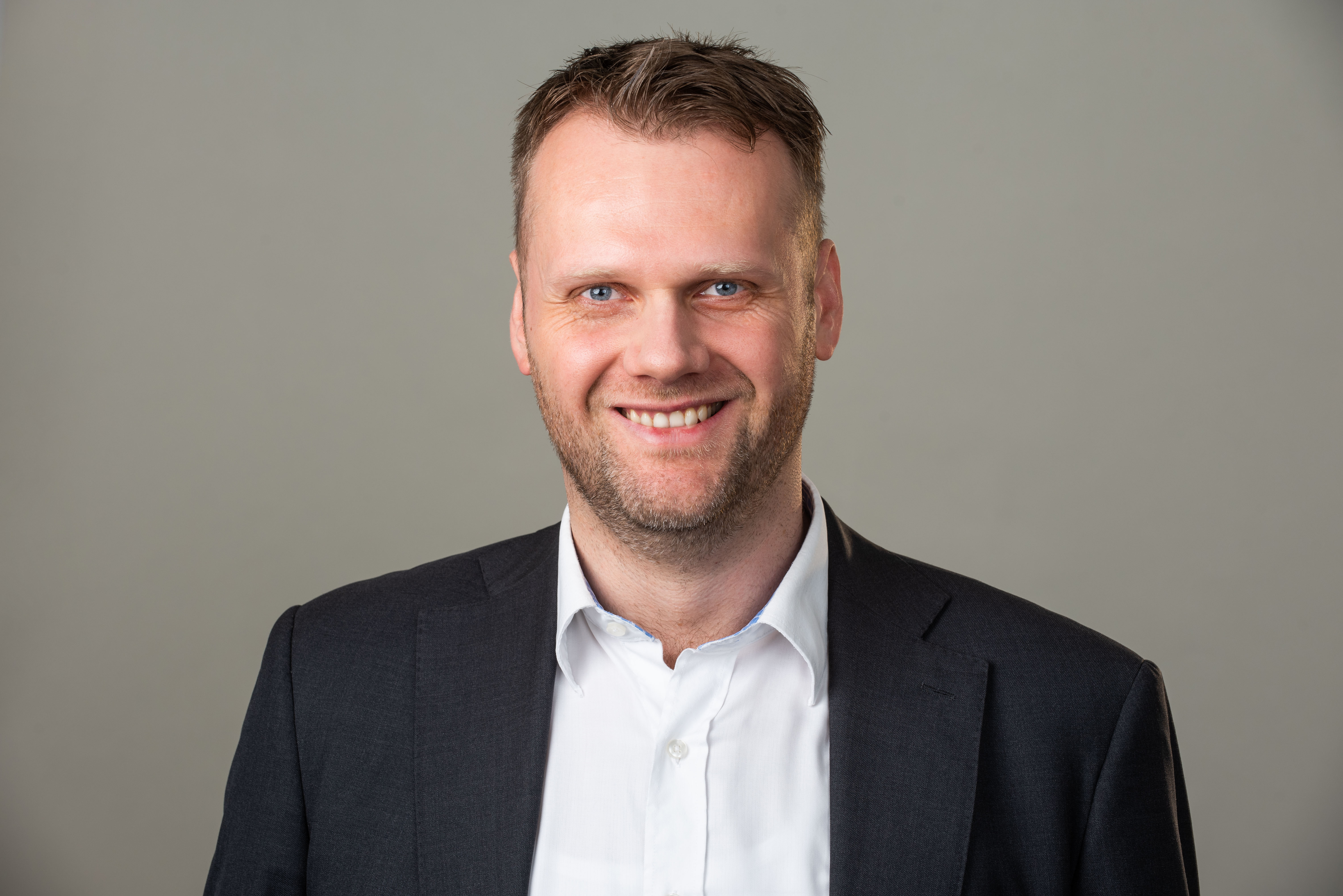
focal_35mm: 120
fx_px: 4478
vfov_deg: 11.4
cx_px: 672
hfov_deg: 17.1
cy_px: 448
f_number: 8
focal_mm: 120
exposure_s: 1/100
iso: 100
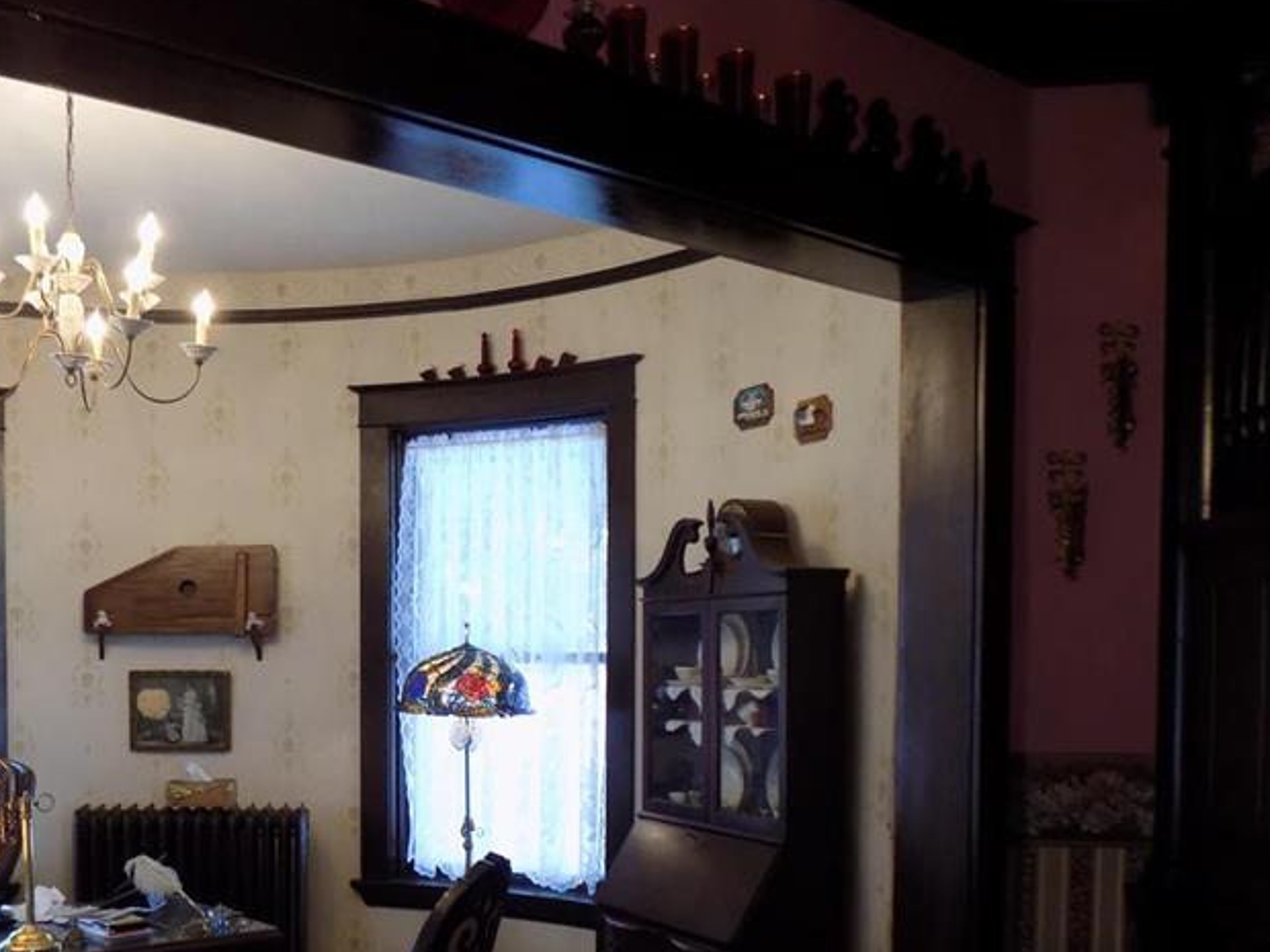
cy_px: 708
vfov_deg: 36.9
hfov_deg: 48.0
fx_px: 1394
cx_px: 399
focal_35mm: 38
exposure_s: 1/30
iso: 220
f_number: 3.1
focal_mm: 4
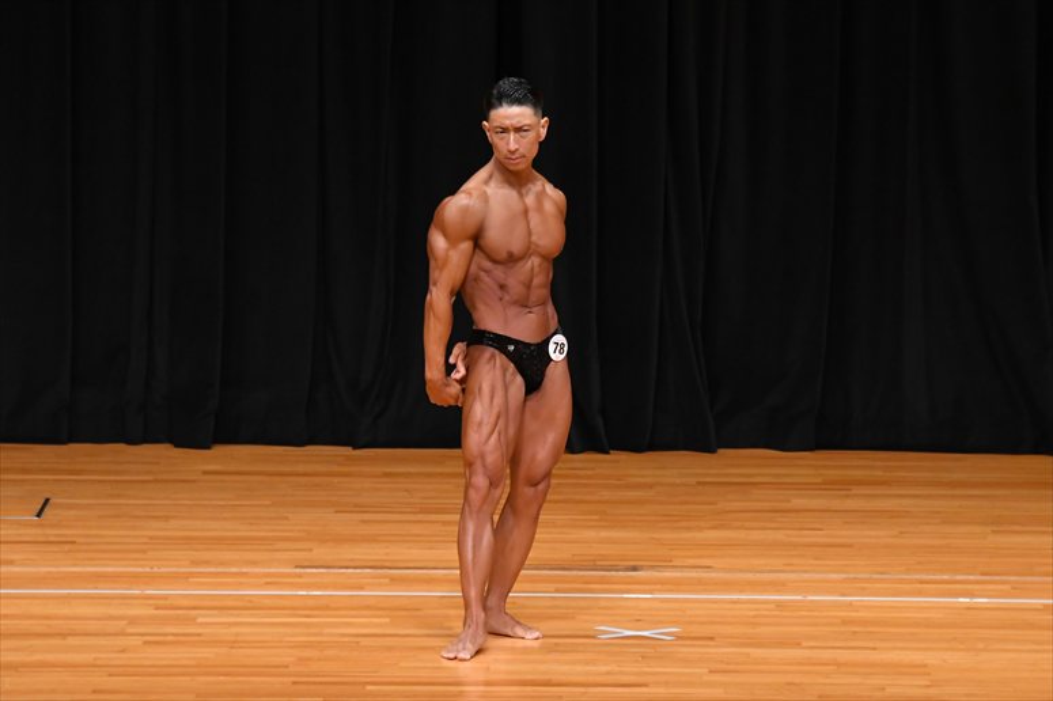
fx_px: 7894
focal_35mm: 270
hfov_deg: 7.6
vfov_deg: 5.1
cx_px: 526
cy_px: 350
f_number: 5.6
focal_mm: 180
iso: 3200
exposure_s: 1/400
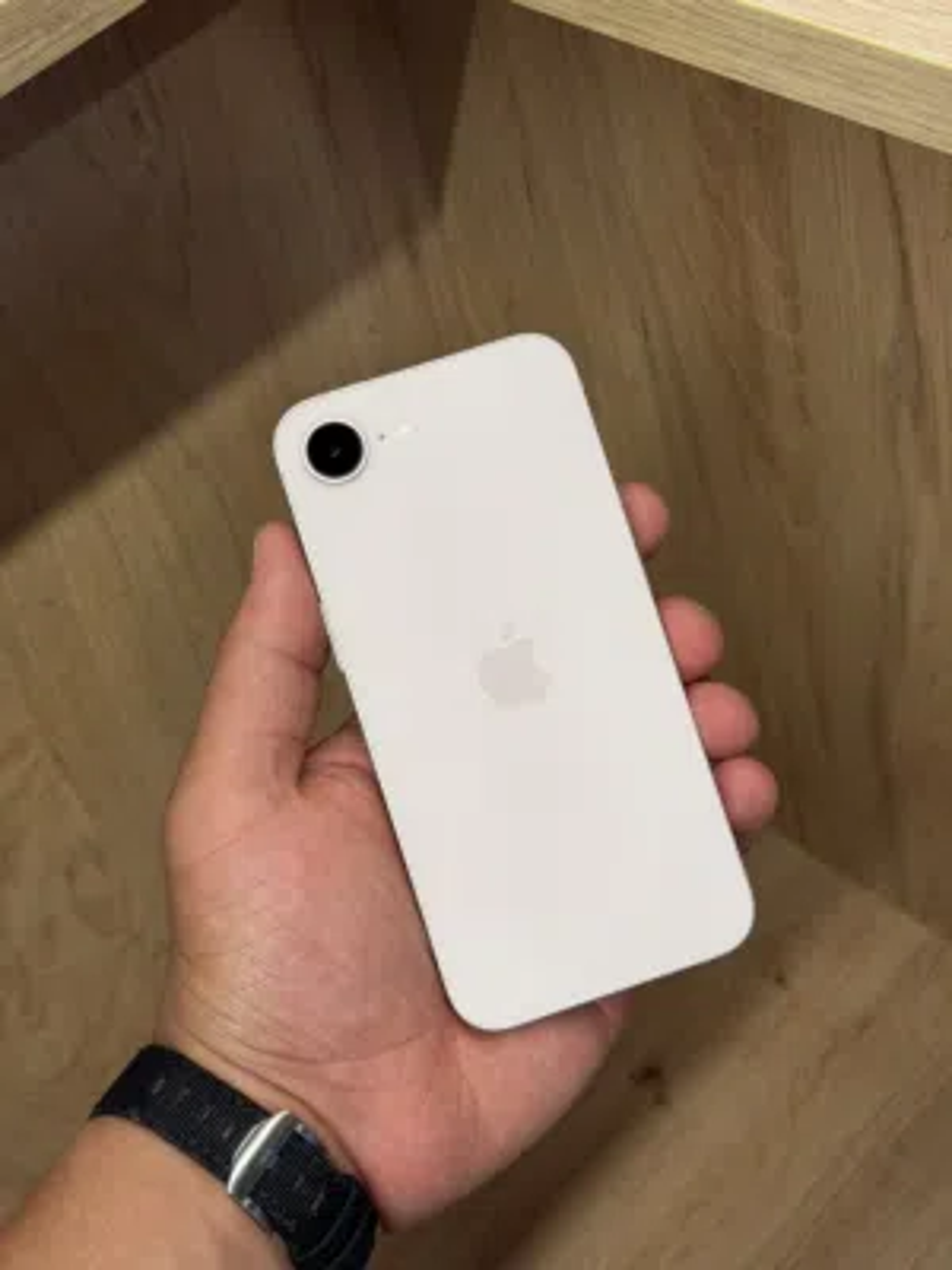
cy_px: 635
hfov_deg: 30.3
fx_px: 1760
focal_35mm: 48
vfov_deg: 39.7
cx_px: 476
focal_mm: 6.76
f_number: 1.78
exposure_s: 1/50
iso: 50
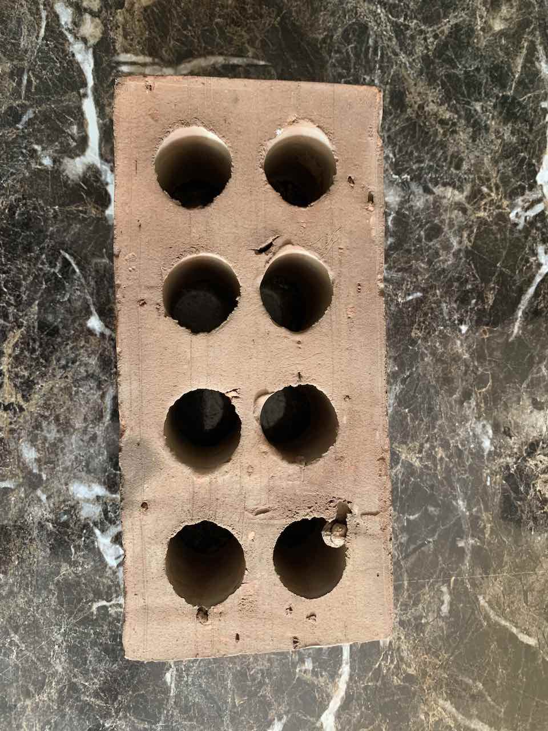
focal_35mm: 26
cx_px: 274
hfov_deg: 53.1
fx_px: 549
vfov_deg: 67.3
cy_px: 366
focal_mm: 4.25
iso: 320
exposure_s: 1/60
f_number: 1.8
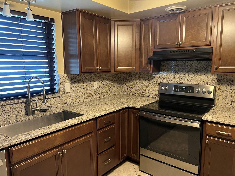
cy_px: 88
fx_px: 177
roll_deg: +0.6
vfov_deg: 53.1
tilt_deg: -8.6
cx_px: 118
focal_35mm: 26
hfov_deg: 67.3
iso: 400
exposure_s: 1/60
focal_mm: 5.7
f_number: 1.5
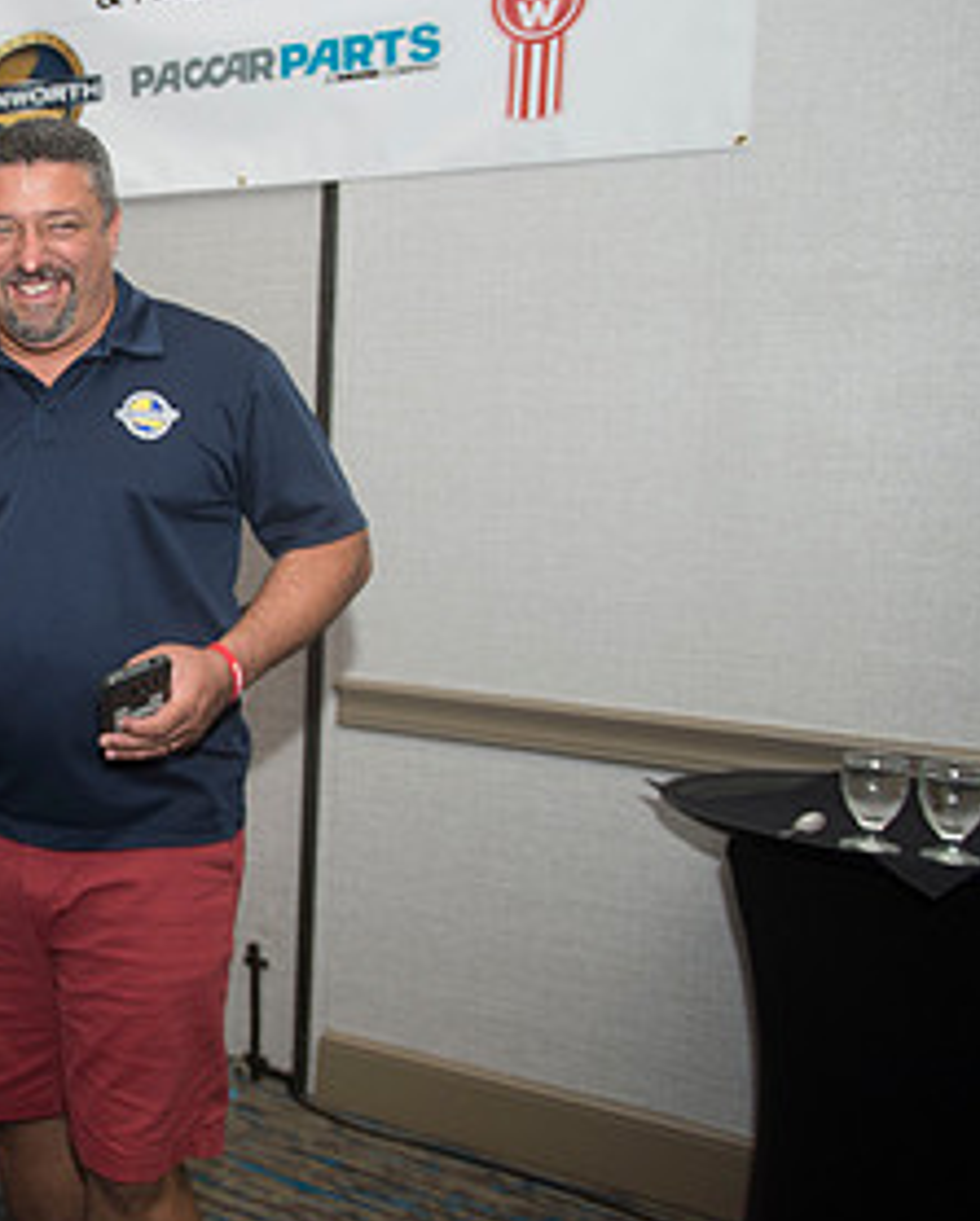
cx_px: -220
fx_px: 1556
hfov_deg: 29.6
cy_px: 518
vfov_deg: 42.7
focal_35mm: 43
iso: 640
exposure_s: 1/200
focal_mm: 22
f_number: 2.8
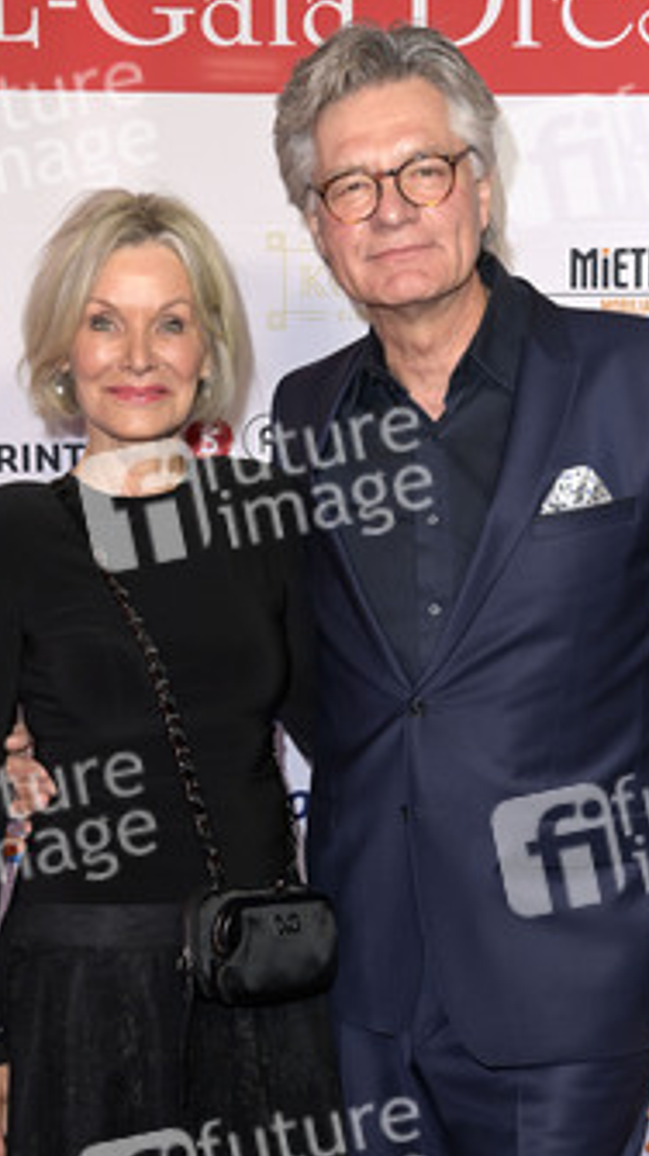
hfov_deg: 23.9
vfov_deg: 41.2
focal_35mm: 50
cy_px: 663
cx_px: 356
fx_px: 1532
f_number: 5.6
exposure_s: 1/125
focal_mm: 40
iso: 500
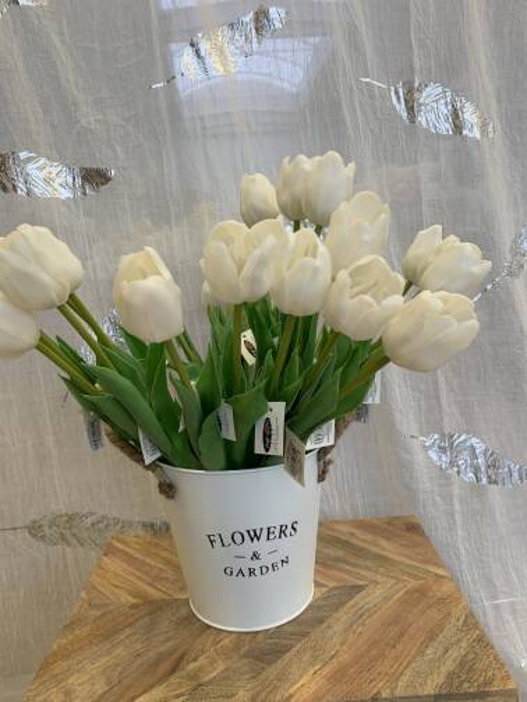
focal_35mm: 26
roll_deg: +5.2
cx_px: 264
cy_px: 351
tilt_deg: -8.0
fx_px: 527
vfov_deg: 67.3
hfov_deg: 53.1
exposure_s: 1/50
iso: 50
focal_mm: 4.25
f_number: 1.8
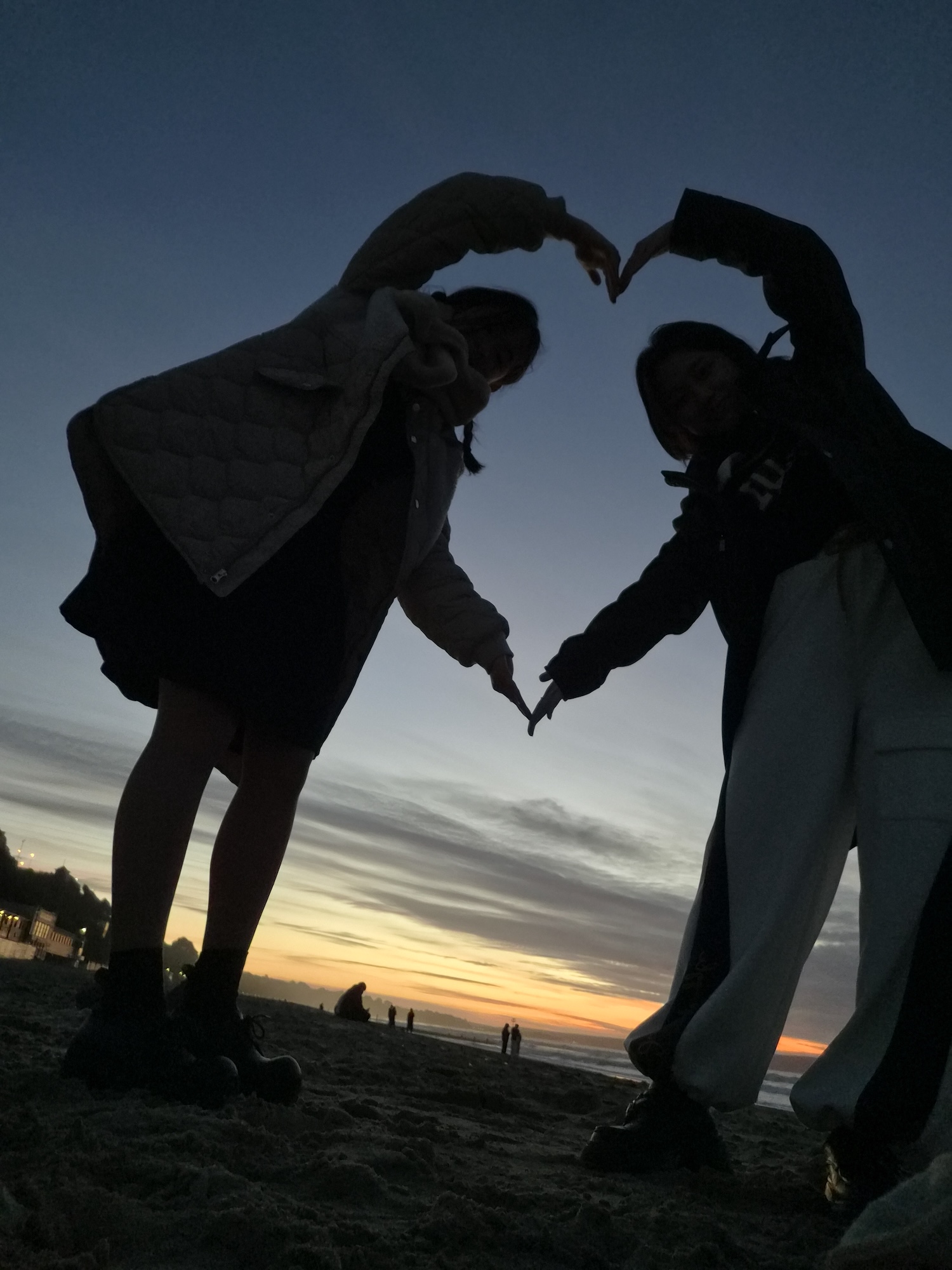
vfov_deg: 73.9
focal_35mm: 23
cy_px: 635
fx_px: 843
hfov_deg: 58.9
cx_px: 476
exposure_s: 1/120
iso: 320
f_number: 2.2
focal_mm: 2.7
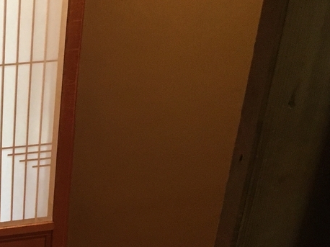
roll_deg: +0.8
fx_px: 724
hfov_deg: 23.3
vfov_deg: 18.7
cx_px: -74
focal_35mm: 76
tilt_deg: -29.6
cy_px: 261
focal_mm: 4.15
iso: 160
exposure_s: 1/30
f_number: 2.2
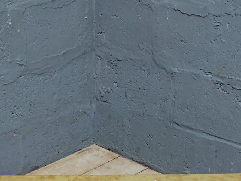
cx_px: 55
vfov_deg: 16.6
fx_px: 578
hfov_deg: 23.3
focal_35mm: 83
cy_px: 248
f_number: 1.8
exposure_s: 1/20
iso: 615
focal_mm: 4.25
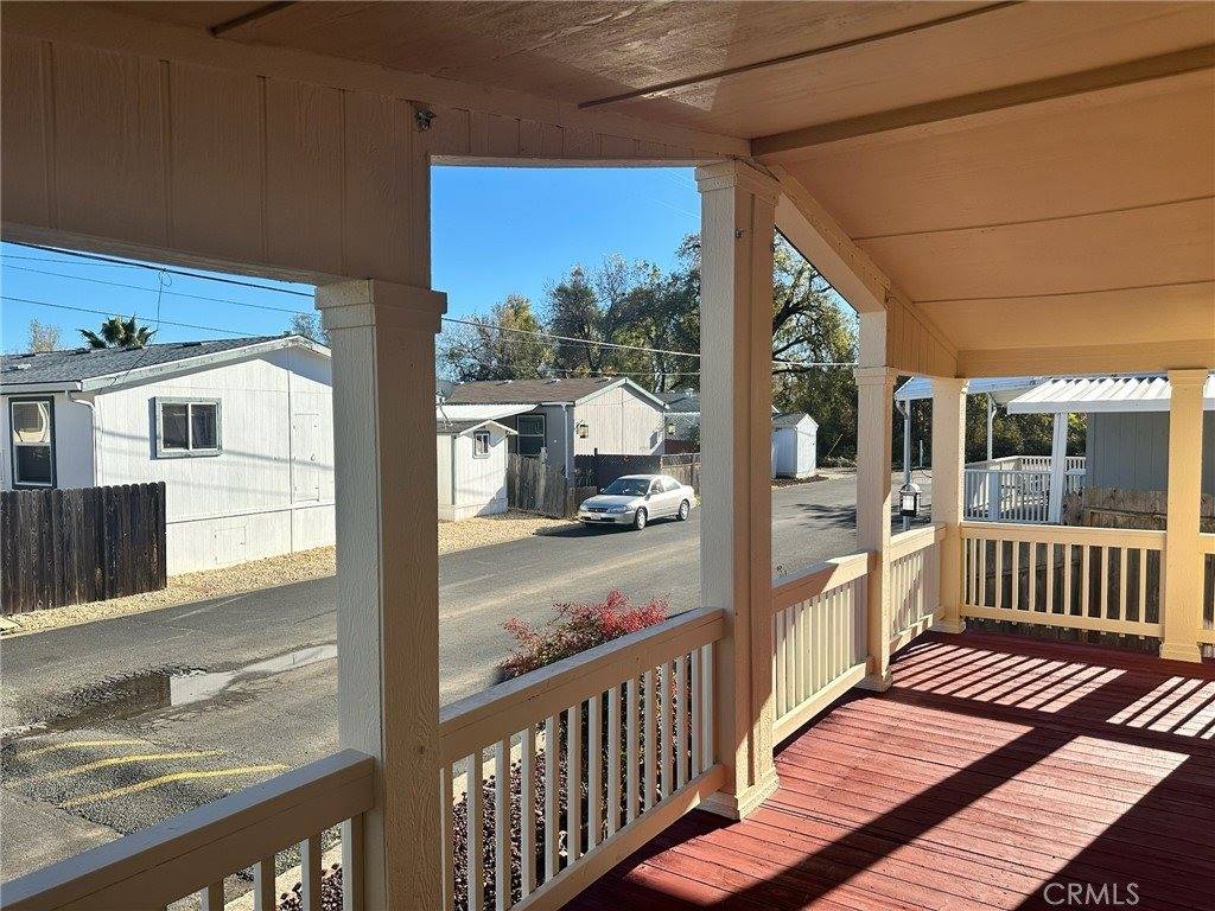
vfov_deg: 56.8
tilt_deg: -3.6
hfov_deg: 71.6
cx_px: 608
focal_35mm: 24
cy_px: 456
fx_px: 842
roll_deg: +0.6
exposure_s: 1/2809
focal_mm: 6.86
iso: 80
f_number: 1.78
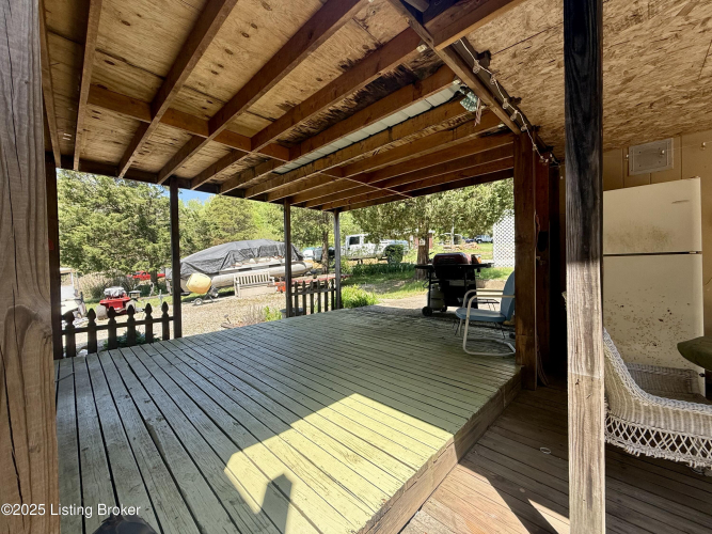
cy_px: 267
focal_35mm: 14
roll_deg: +0.9
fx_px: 288
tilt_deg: -0.2
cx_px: 356
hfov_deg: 102.1
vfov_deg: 85.7
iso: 50
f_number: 2.2
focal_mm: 2.22
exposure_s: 1/445
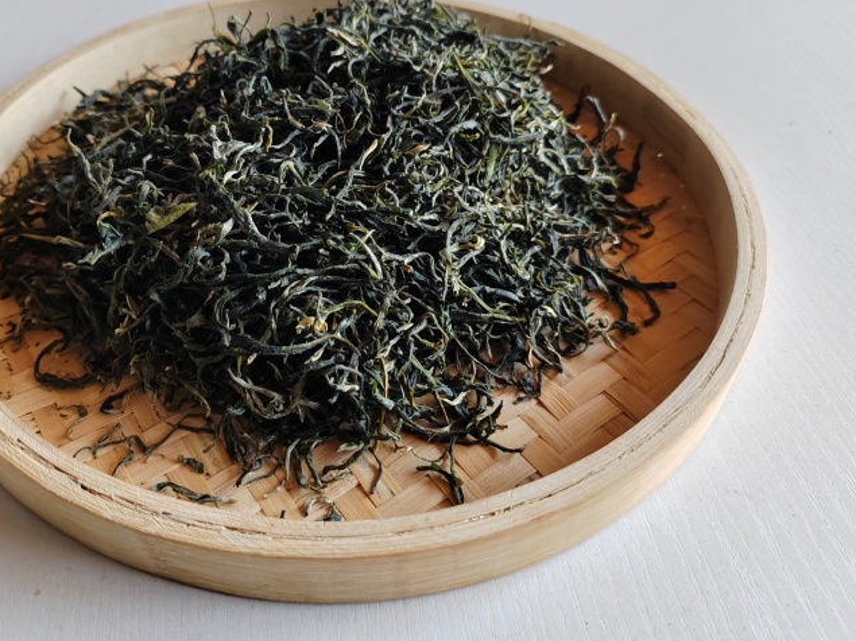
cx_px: 330
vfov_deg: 41.7
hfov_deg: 53.5
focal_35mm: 34
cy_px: 268
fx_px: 841
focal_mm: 6.14
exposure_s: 1/100
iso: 400
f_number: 1.8
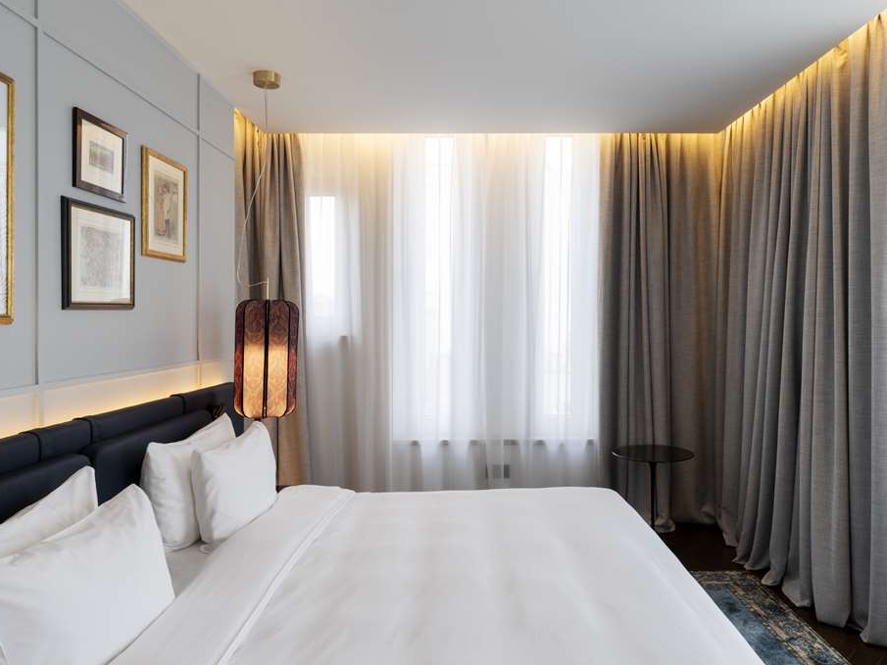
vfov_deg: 54.9
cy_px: 333
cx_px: 463
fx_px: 641
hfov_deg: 69.4
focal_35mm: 25
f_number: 16
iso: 200
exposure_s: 1/4
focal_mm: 23
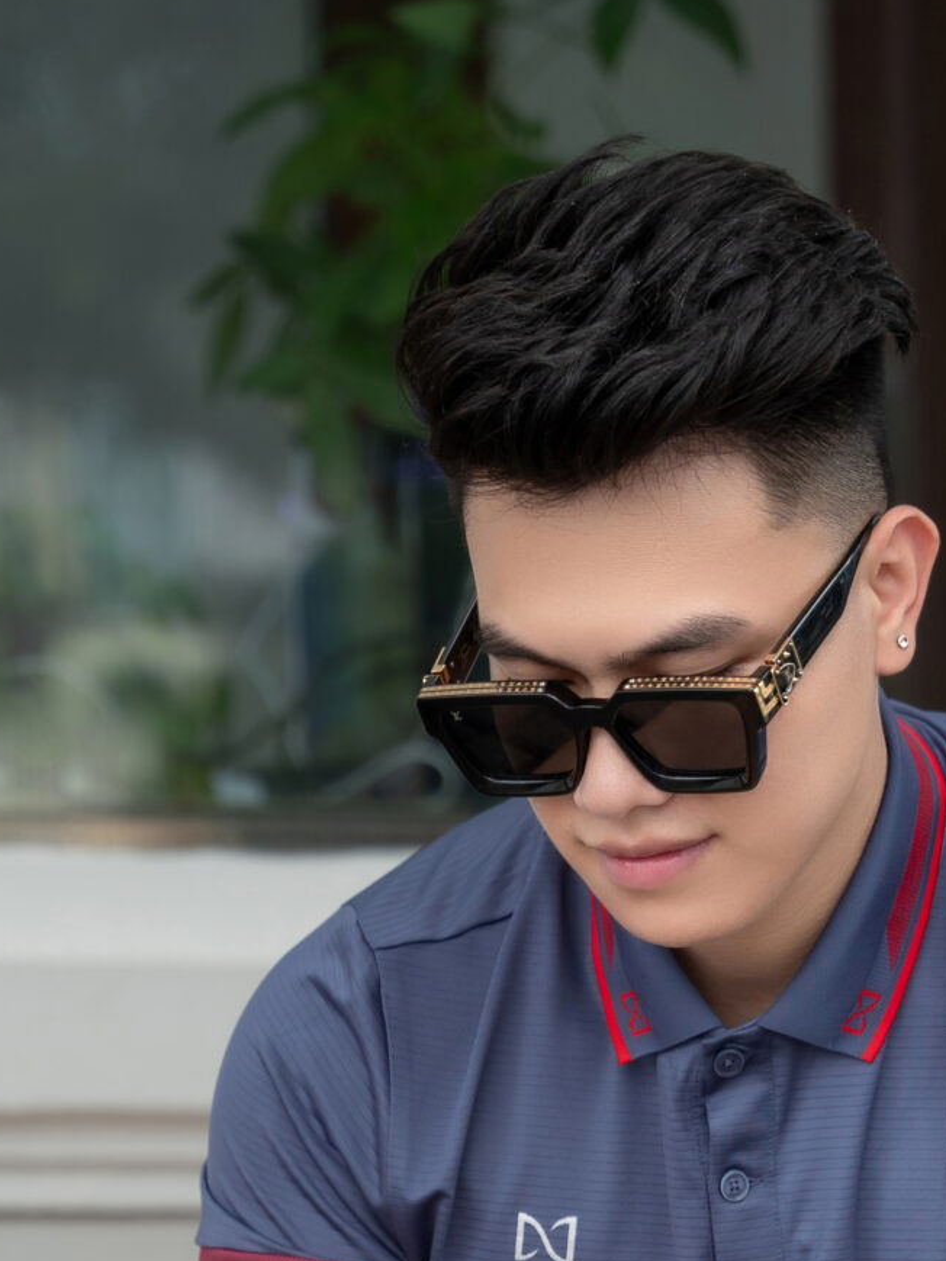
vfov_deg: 10.3
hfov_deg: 7.9
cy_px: 1640
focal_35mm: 188
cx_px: 522
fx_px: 6843
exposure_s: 1/160
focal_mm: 66.3
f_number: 2.8
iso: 125
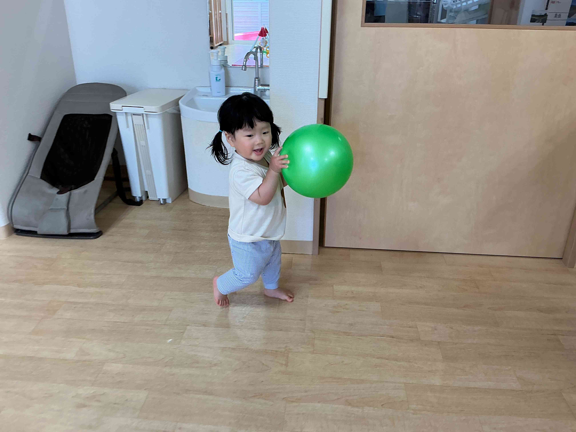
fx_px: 483
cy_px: 216
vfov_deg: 48.2
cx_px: 288
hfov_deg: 61.7
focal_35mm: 29
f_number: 1.8
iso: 40
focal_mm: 3
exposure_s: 1/120
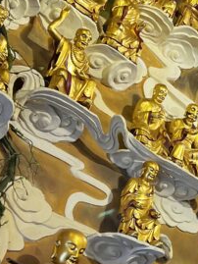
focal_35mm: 99
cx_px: 291
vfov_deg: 19.8
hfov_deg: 14.1
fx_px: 754
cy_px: 162
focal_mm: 5.7
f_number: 1.5
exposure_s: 1/100
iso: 125
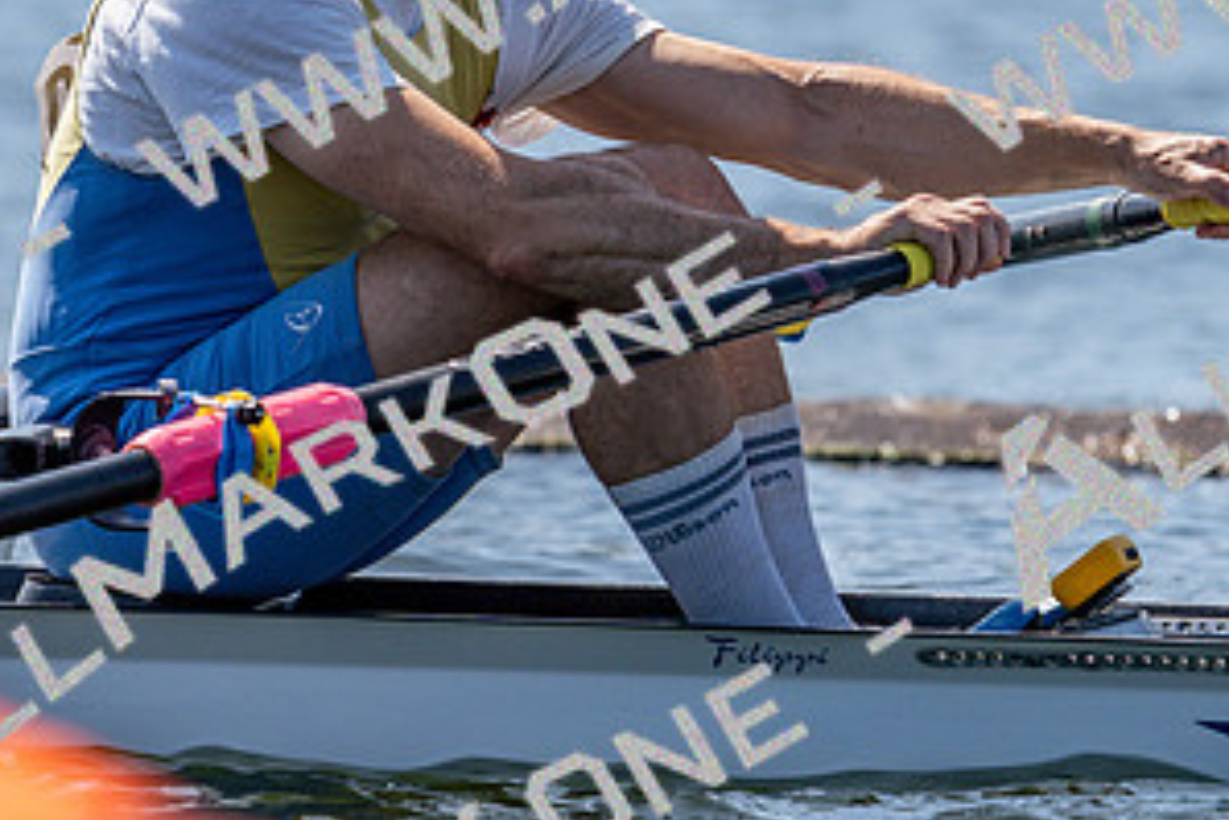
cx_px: 647
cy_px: 220
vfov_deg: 1.8
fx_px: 25957
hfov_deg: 2.7
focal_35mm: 760
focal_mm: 391
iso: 250
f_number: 6.3
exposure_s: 1/2000
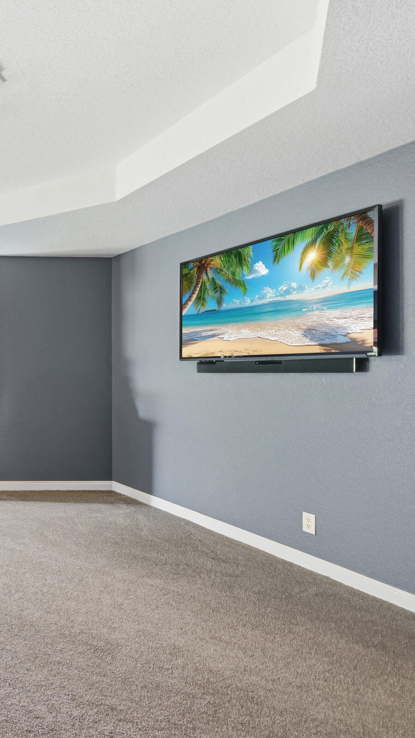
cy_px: 371
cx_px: -159
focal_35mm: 23
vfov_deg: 78.7
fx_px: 450
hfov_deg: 32.5
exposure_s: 1/80
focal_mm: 14
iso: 500
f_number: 8
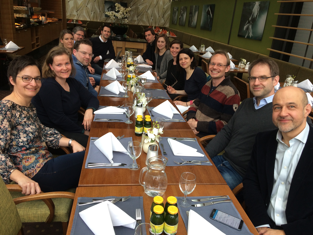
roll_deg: -5.6
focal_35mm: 29
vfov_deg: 48.2
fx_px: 262
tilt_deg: -22.5
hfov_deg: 61.7
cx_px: 156
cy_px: 118
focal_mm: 4.15
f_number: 2.2
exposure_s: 1/50
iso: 50
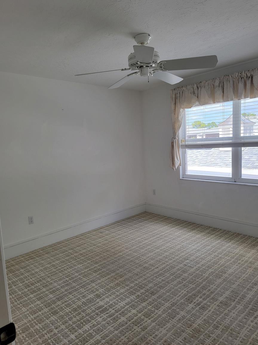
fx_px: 248
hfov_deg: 54.9
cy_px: 168
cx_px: 130
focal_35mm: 25
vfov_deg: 69.4
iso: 20
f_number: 1.8
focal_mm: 6.7
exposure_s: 1/120
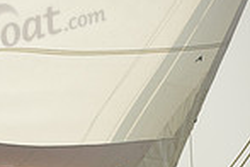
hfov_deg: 3.3
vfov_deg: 2.2
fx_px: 4250
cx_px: -221
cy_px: 309
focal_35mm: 612
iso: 320
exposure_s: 1/1250
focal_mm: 155
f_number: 8
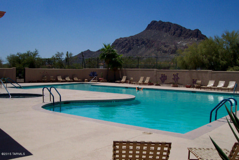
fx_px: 252
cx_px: 120
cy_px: 80
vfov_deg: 35.1
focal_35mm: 38
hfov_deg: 50.7
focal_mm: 8
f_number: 4.8
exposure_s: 1/1000
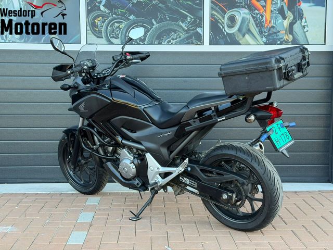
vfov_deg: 30.3
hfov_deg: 39.7
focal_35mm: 48
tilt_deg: -5.1
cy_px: 125
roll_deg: +0.2
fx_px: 462
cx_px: 166
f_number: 1.78
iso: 64
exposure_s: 1/197
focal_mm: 6.76
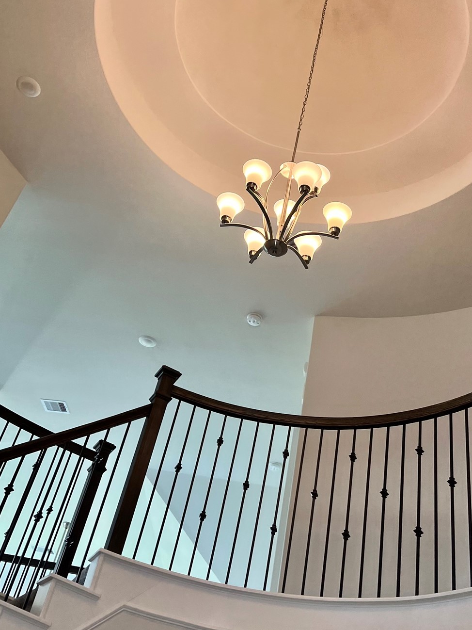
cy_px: 183
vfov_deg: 44.7
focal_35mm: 41
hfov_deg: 35.1
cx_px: 264
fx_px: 746
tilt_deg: +49.5
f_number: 1.6
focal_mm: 5.1
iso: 64
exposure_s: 1/120
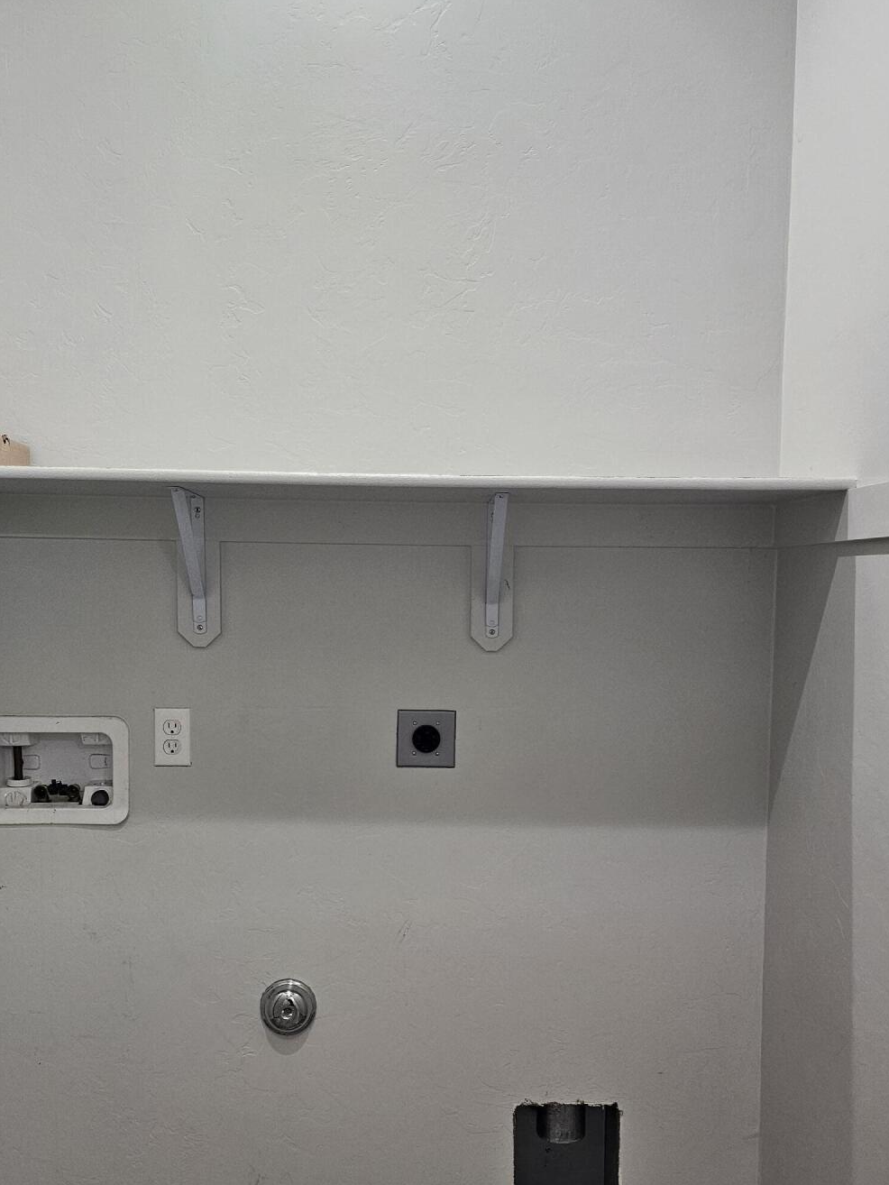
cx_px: 400
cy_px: 675
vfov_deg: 52.4
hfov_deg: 40.7
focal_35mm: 35
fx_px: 1198
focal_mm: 6.3
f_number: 1.7
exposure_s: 1/120
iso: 250
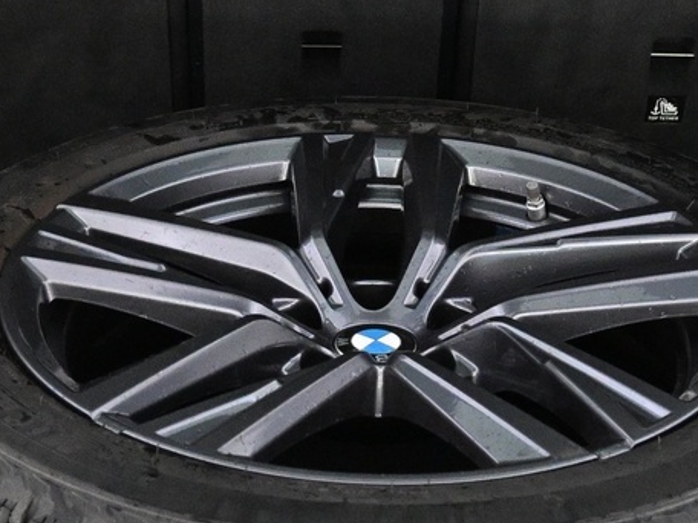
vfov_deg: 14.8
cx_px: 328
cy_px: 258
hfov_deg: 19.7
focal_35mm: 100
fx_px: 2013
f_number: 3.8
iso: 4000
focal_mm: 19.5
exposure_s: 1/125
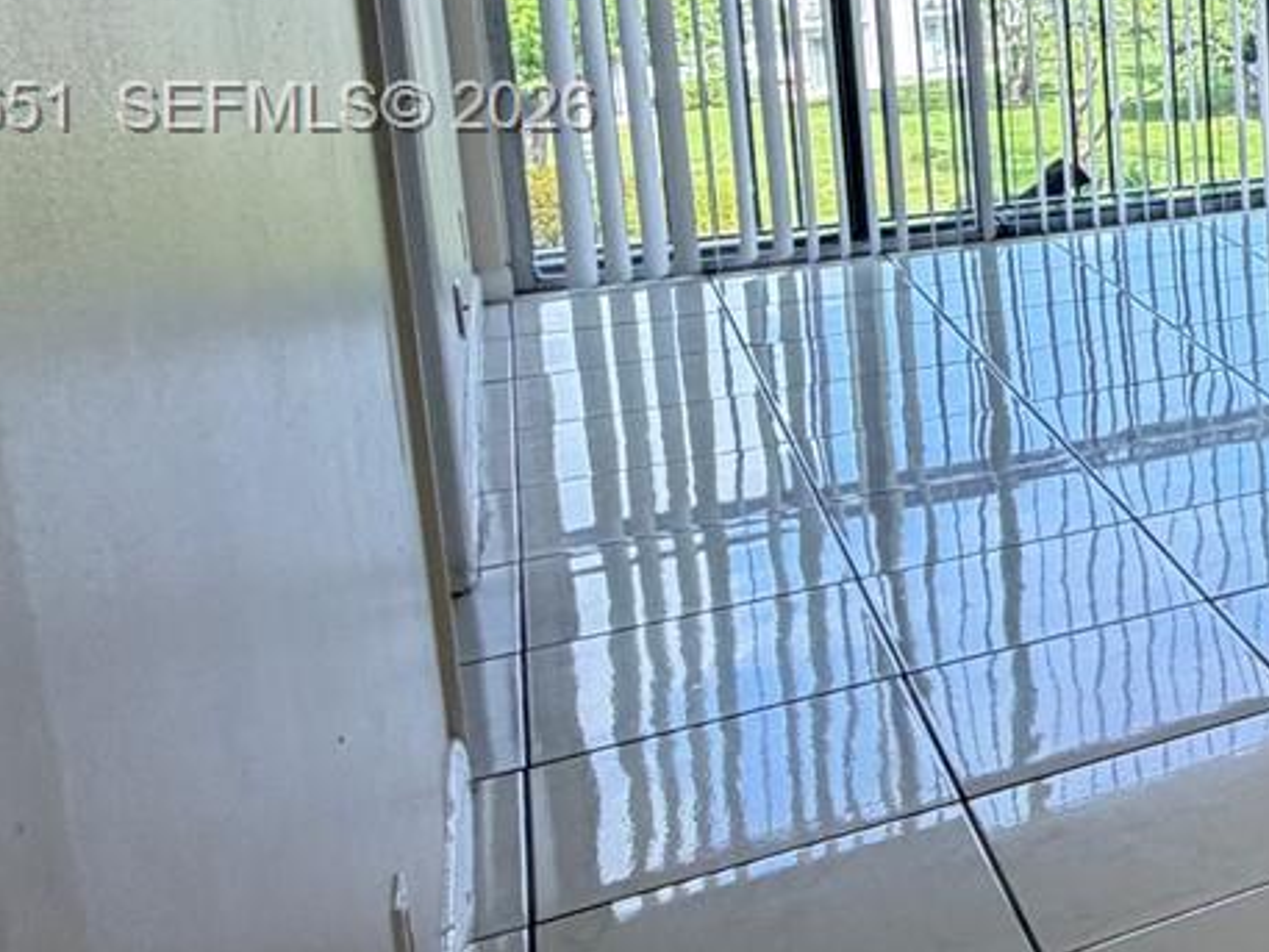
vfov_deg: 28.6
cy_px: 111
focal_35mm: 49
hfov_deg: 26.6
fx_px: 1797
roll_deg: -0.1
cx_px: 1952
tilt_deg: -7.9
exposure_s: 1/120
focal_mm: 2.22
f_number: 2.2
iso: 160
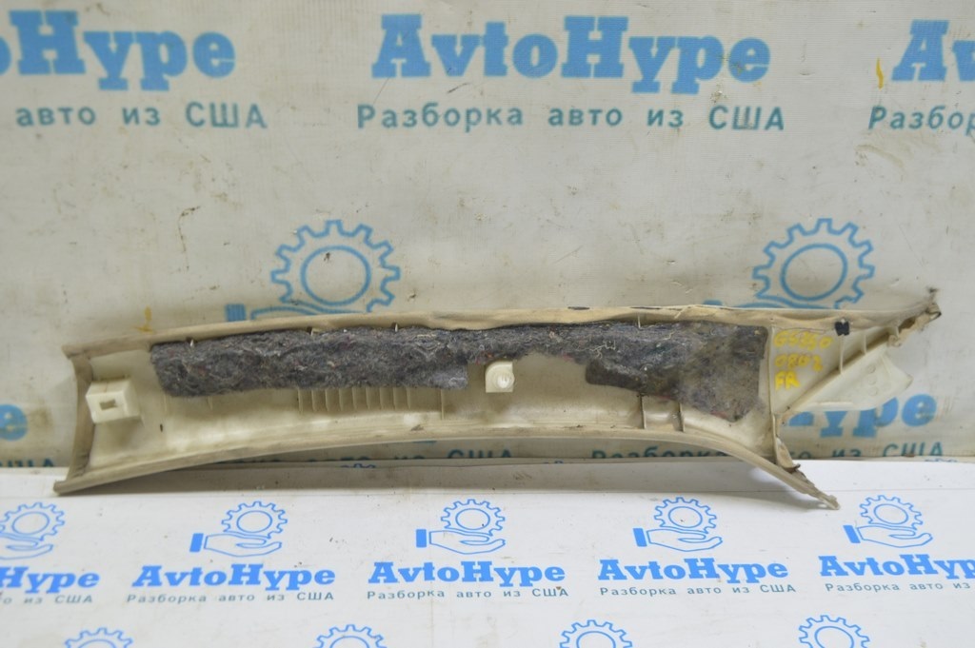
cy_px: 324
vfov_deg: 29.8
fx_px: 1218
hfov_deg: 43.6
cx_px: 488
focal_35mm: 45
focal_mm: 30
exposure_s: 1/20
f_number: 5.6
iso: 400
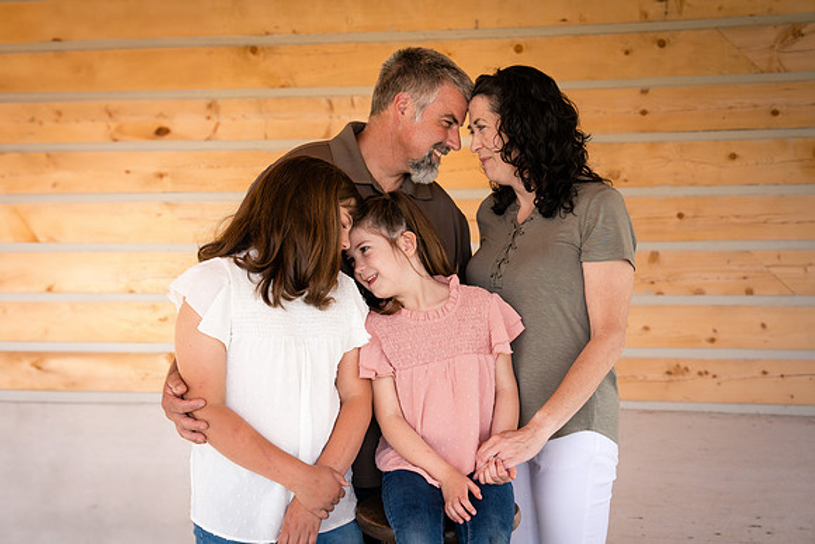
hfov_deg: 34.5
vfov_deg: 23.4
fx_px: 1313
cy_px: 272
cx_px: 408
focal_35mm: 58
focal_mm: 58
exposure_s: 1/250
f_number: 5.6
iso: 250
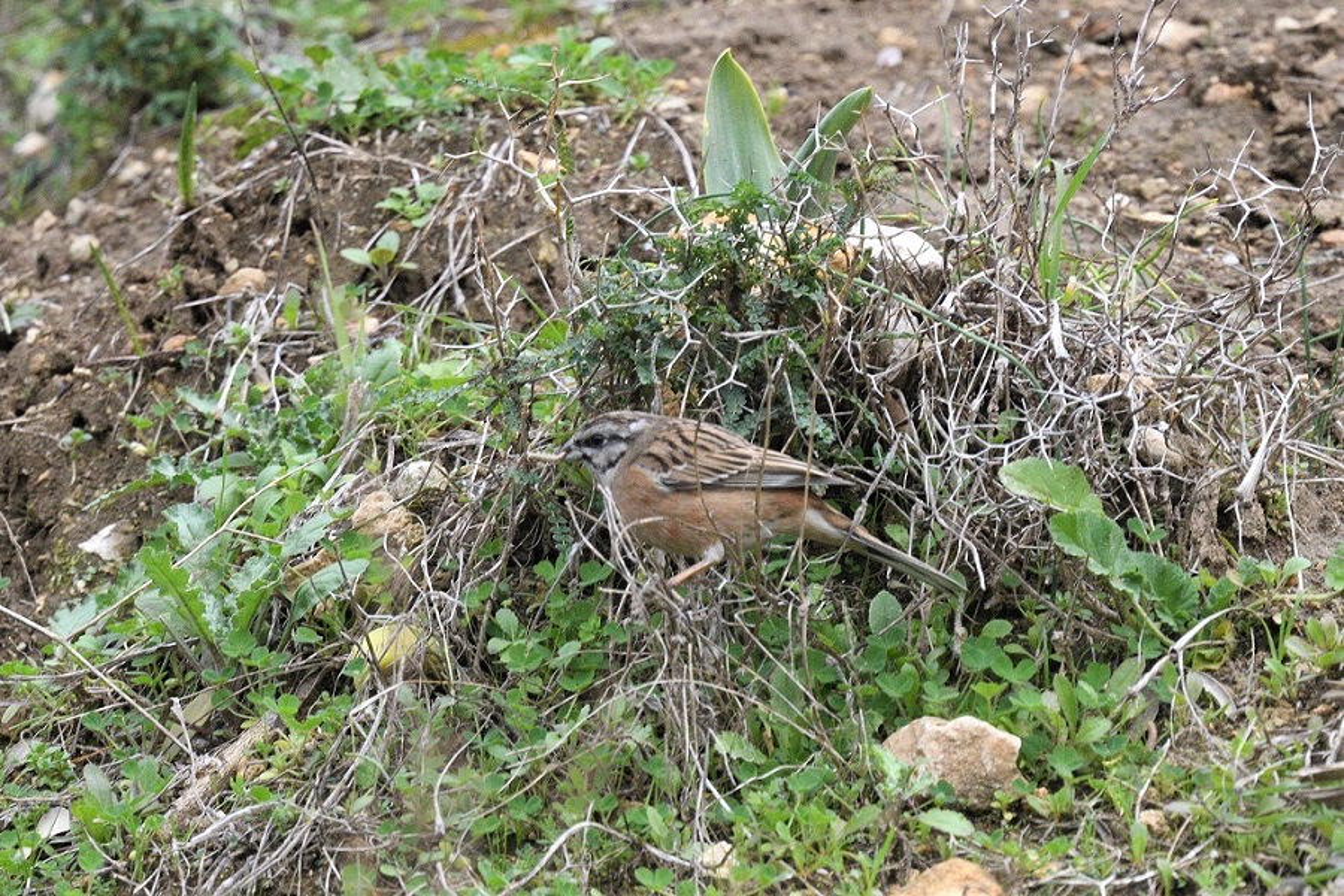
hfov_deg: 3.3
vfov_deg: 2.2
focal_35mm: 630
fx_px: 23518
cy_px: 448
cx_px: 672
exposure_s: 1/1600
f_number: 5.6
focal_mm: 420
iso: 2000
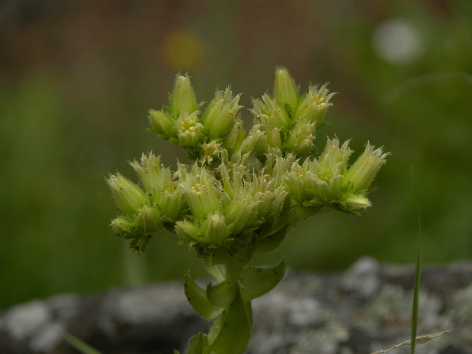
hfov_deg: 4.7
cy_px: 177
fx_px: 5795
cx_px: 236
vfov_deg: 3.5
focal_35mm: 425
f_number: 5.6
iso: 100
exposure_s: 1/200
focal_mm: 75.7
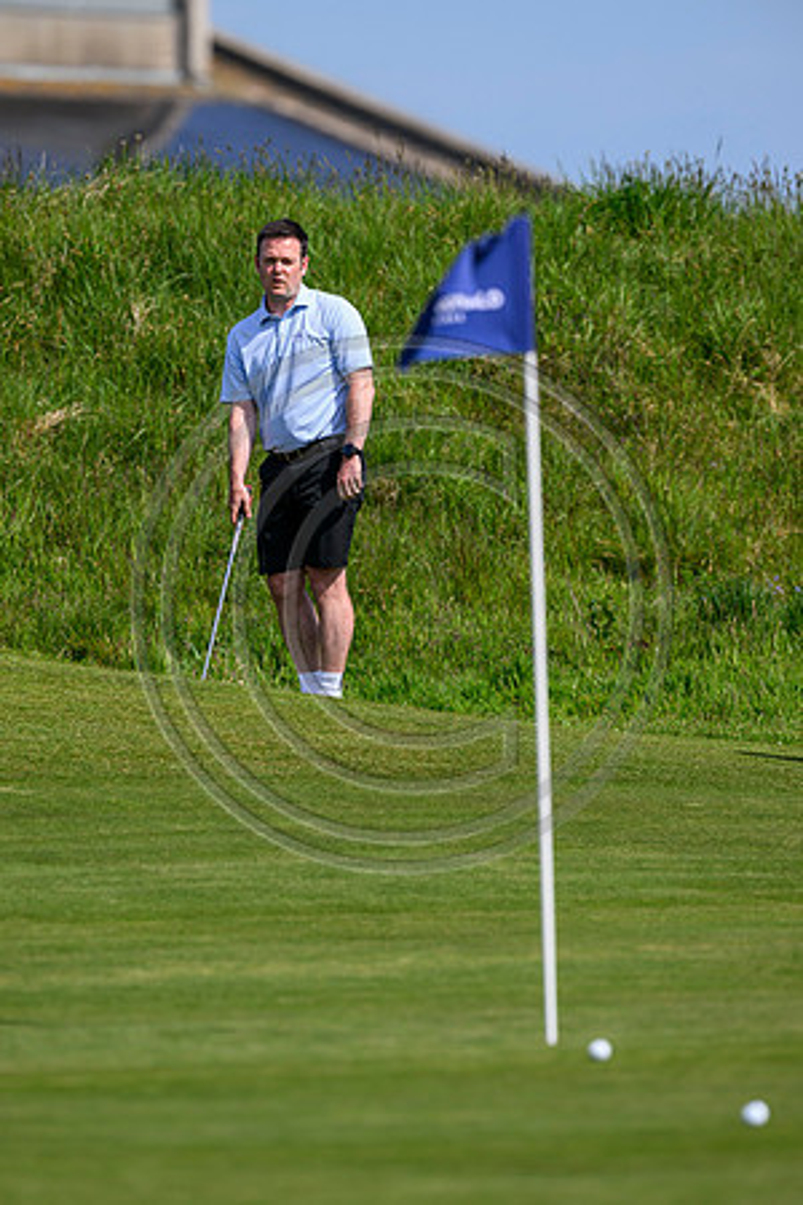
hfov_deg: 3.4
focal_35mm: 400
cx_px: 402
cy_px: 602
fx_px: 13382
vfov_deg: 5.2
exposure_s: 1/4000
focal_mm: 400
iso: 500
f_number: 4.5
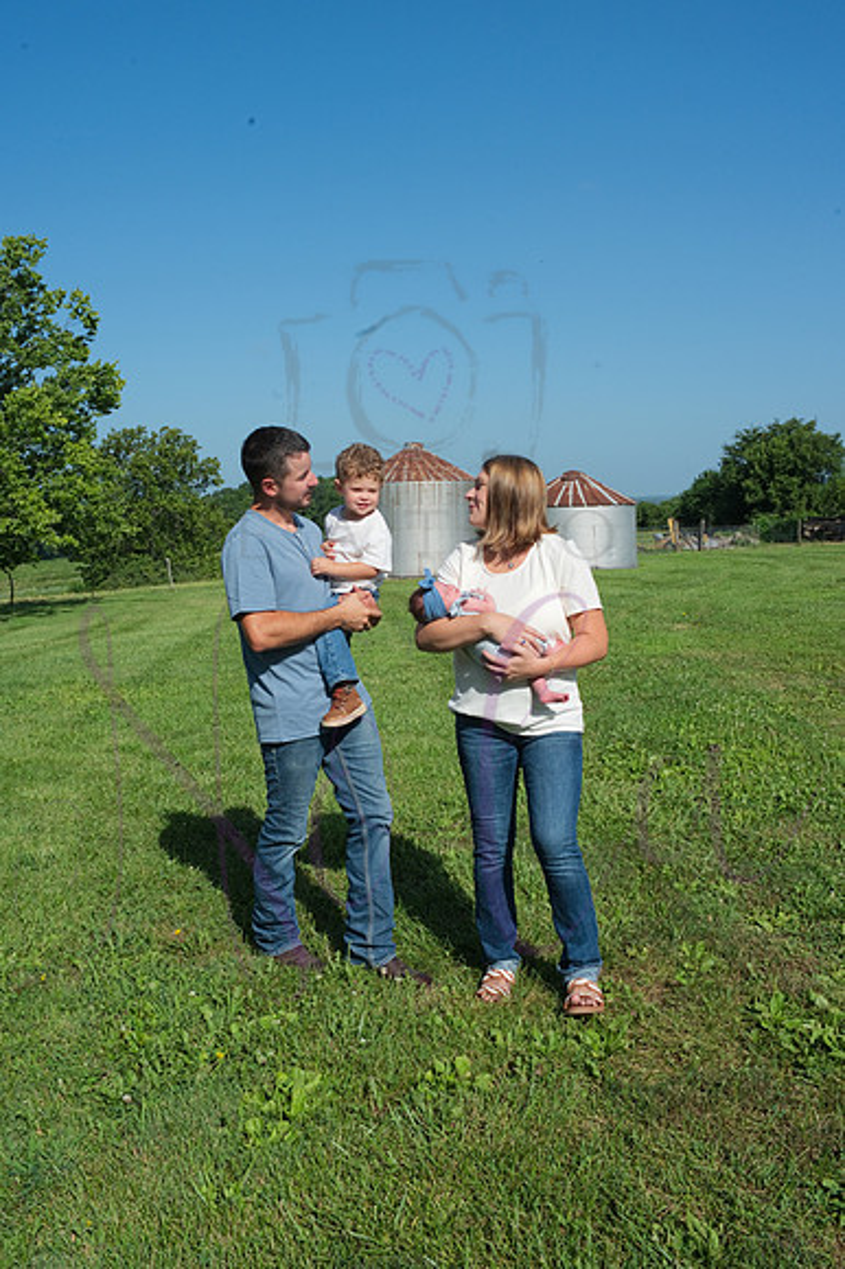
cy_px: 634
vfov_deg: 59.5
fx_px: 1110
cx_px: 422
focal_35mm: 32
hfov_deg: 41.7
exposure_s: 1/320
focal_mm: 31.5
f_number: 14
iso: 400
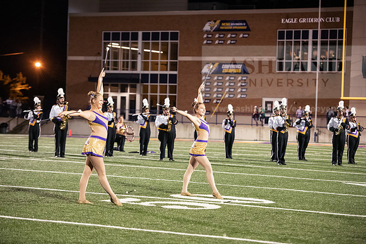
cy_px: 122
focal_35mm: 116
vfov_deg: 11.8
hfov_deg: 17.6
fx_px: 1180
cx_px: 183
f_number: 3.2
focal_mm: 116
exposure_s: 1/500
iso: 5000
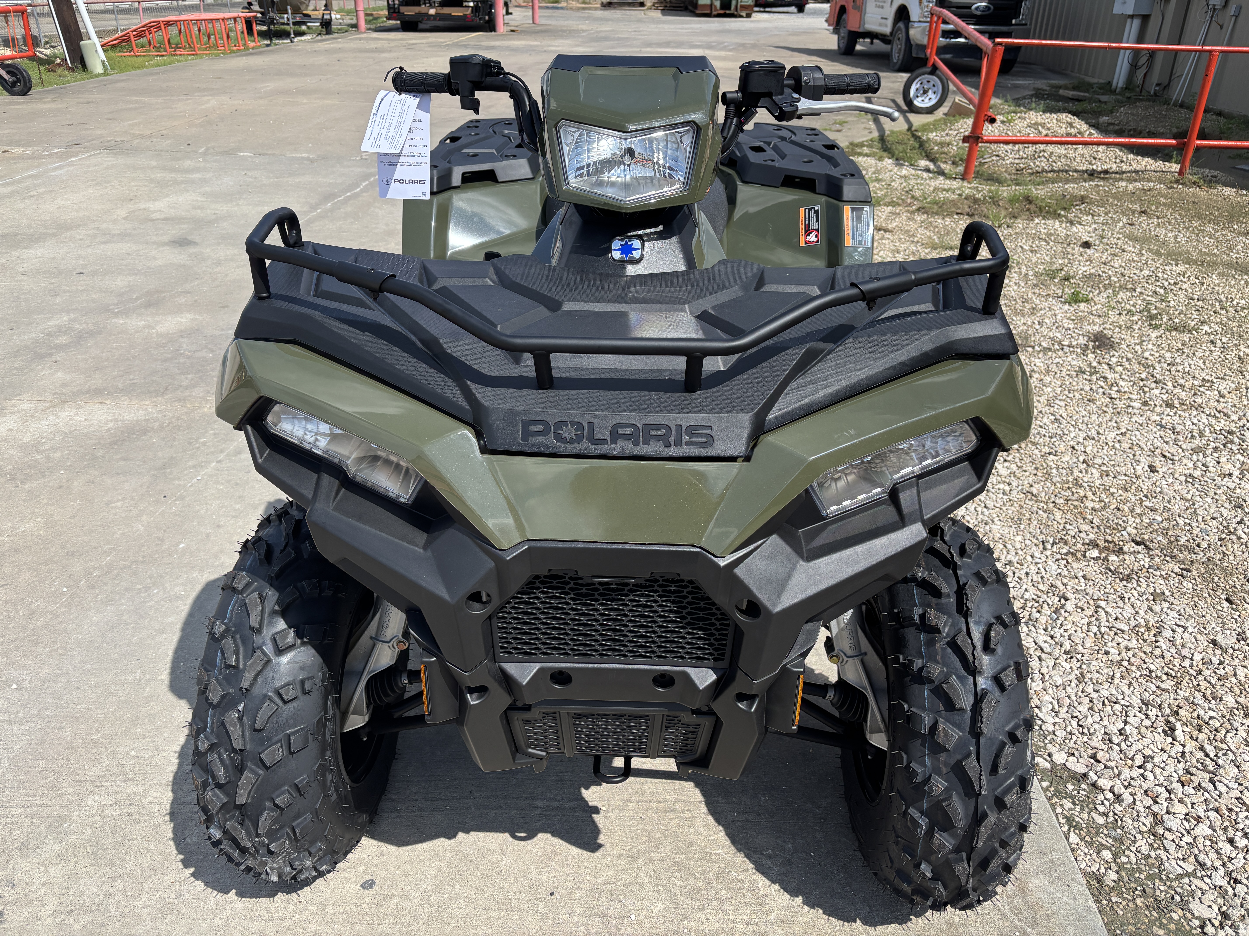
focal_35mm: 26
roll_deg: -1.5
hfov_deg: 67.3
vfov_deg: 53.1
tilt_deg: -27.5
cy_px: 468
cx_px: 624
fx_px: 938
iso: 50
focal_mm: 5.96
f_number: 1.6
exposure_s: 1/3021
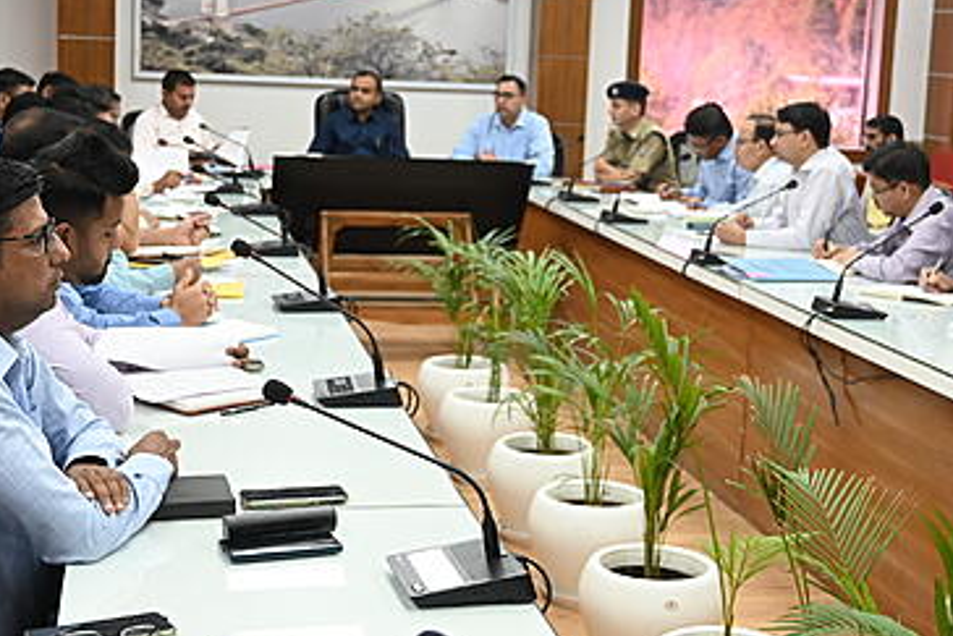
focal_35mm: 59
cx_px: 521
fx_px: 1562
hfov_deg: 33.9
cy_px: 277
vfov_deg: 23.0
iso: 900
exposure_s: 1/125
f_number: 4
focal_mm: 29
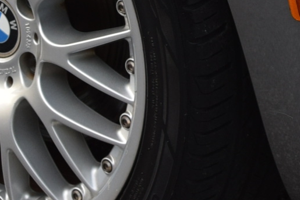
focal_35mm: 305
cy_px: -141
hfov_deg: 6.7
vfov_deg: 4.5
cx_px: 298
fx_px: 2542
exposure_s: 1/100
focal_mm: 35
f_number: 5
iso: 400
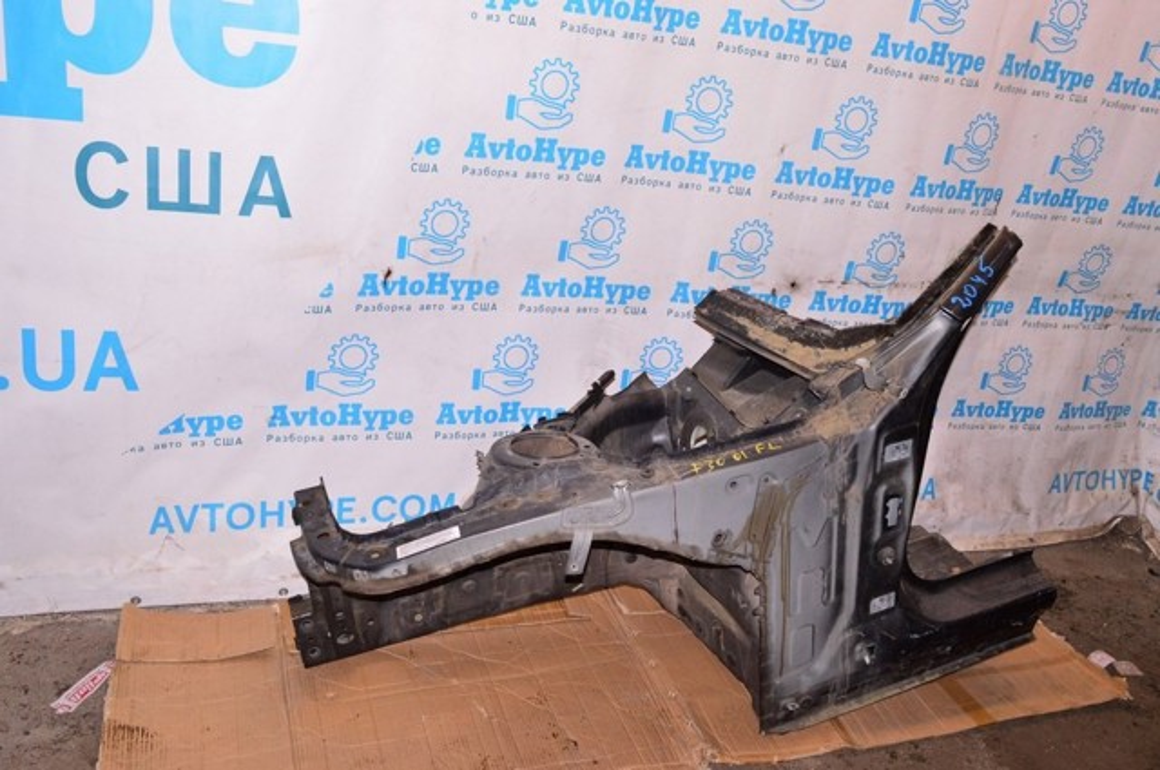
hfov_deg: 59.6
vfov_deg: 41.6
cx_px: 580
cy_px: 385
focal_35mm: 32
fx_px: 1014
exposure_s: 1/200
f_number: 8
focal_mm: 21
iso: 1600
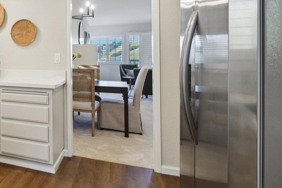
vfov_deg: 40.2
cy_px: 52
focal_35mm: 32
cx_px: -26
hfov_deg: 44.9
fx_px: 251
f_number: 9
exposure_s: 1/25
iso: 640
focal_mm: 14
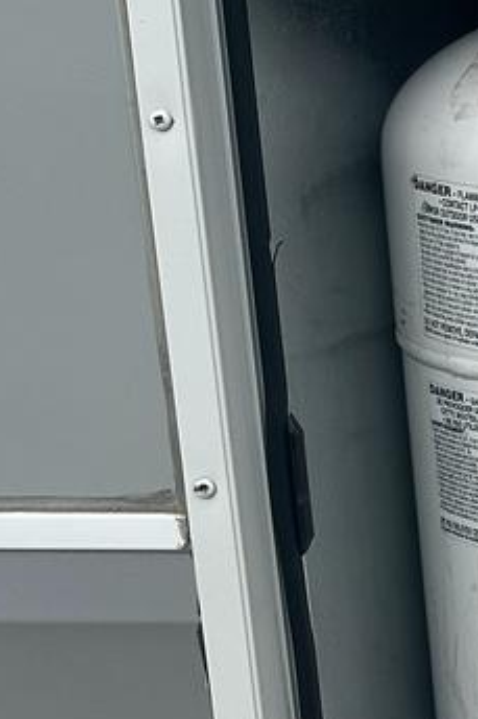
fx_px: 1854
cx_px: 1075
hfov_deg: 12.3
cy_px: 316
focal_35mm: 93
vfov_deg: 21.9
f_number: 1.78
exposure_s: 1/5263
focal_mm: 6.86
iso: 80
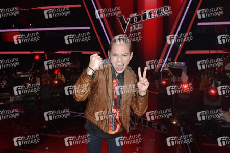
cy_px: 76
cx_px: 115
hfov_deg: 58.8
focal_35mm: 32
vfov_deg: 41.1
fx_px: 204
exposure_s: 1/200
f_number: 7.1
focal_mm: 32
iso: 2500
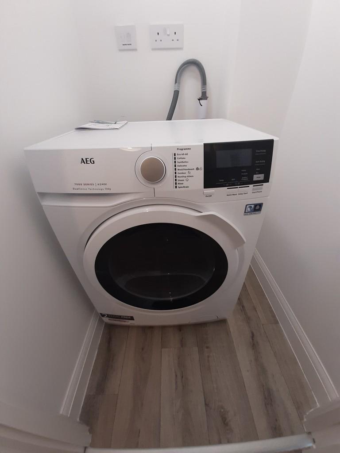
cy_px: 226
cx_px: 170
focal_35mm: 13
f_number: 2.2
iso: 80
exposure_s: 1/50
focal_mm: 1.42
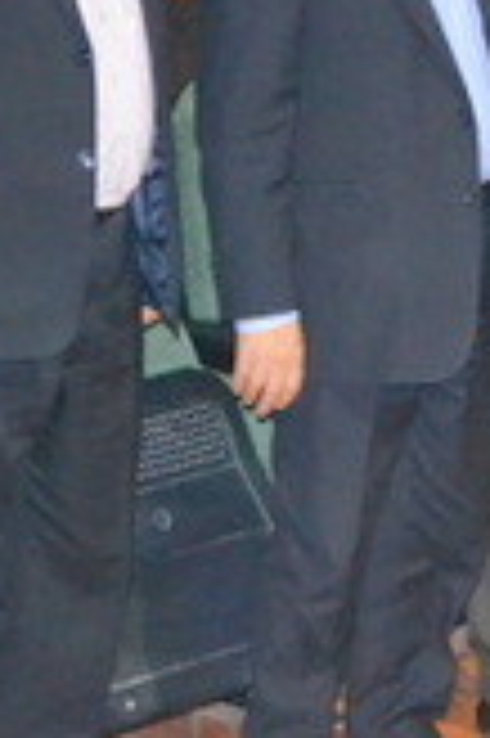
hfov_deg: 6.6
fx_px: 4194
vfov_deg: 9.9
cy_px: -142
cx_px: 584
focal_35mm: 205
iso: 3200
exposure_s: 1/60
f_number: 4.8
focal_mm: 32
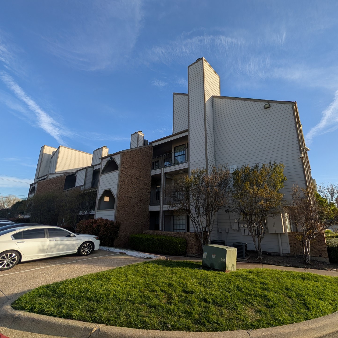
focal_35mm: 15
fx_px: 166
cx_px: 190
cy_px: 174
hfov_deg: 90.7
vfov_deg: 91.1
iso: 54
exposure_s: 1/2169
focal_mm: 2.02
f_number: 1.7
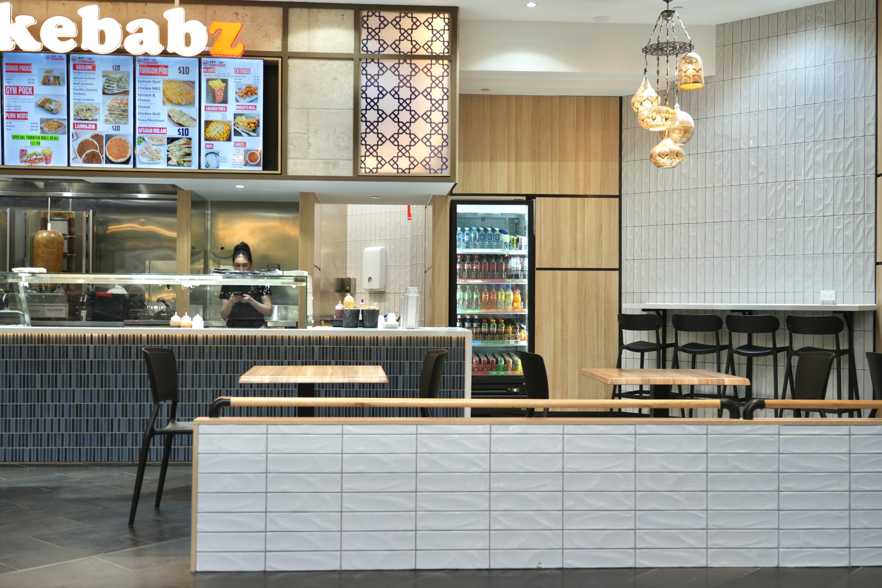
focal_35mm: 37
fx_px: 906
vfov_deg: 35.9
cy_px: 294
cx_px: 441
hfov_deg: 51.9
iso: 200
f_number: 4
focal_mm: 37
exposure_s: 1/40
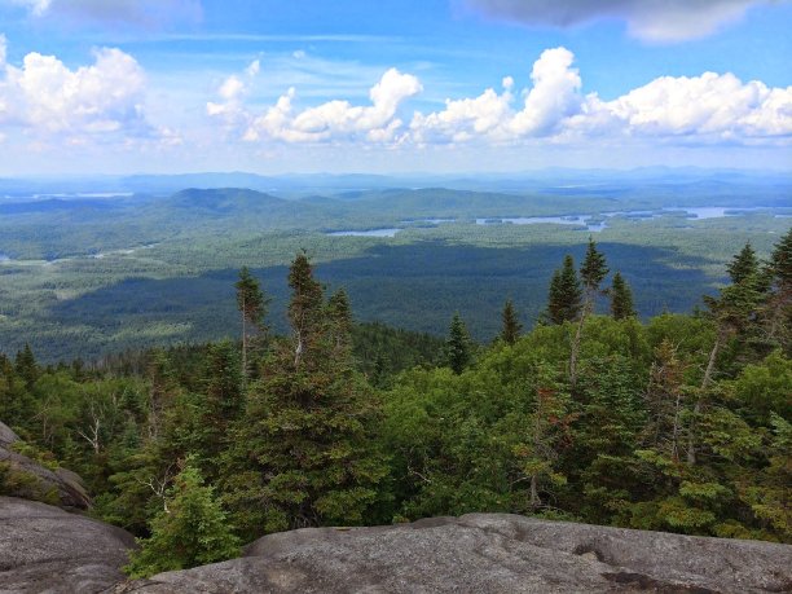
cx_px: 396
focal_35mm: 30
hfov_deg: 60.0
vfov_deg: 46.8
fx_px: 686
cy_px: 297
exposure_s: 1/1580
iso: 32
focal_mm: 4.12
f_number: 2.2
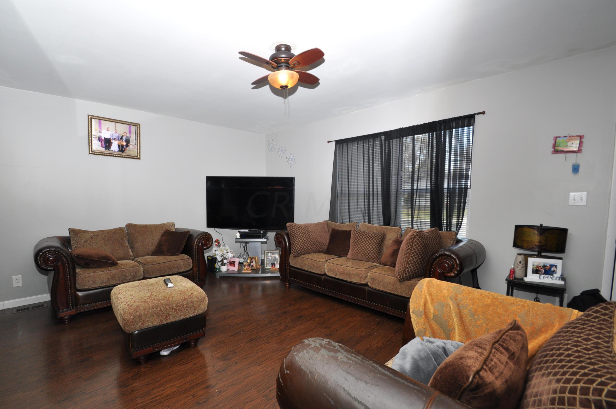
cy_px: 204
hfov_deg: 100.5
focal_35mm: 15
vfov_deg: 77.2
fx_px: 256
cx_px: 308
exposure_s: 1/125
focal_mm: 10
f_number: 6.3
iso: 400
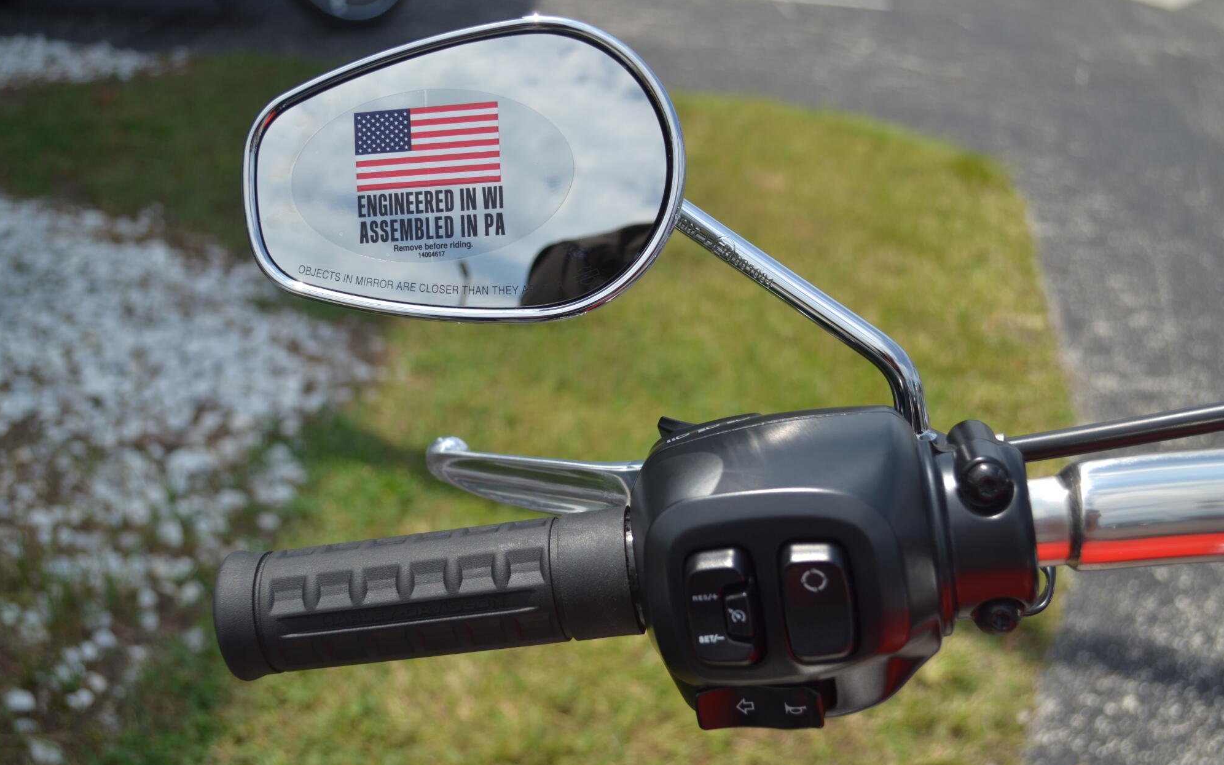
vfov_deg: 28.9
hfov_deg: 44.8
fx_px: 1485
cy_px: 397
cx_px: 612
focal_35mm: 45
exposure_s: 1/800
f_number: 4.5
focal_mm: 29
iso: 100
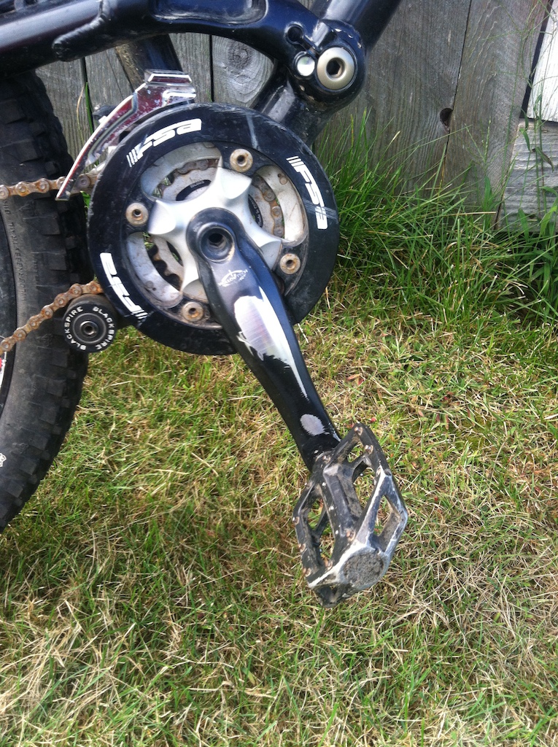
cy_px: 374
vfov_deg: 52.7
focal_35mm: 35
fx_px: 754
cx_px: 279
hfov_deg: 40.6
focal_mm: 3.85
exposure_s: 1/120
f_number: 2.8
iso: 80
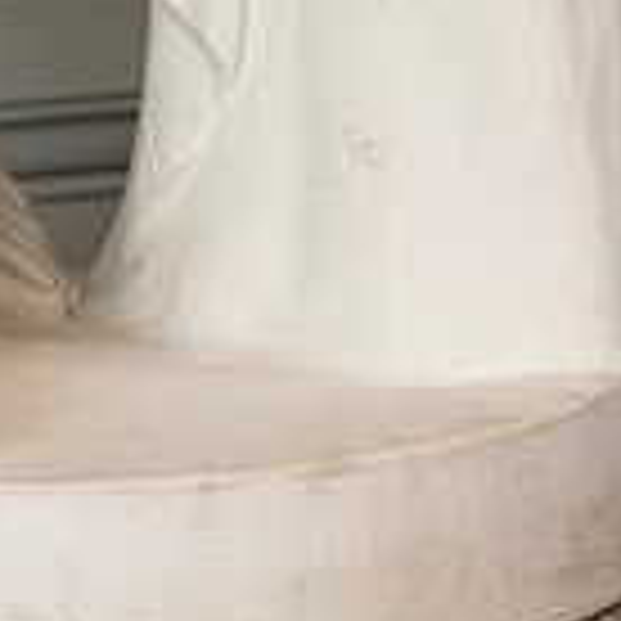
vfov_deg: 4.5
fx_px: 7510
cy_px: -1377
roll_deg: +1.0
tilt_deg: +3.0
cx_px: 135
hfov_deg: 4.7
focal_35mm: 370
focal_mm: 6.76
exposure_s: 1/50
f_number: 1.78
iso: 64
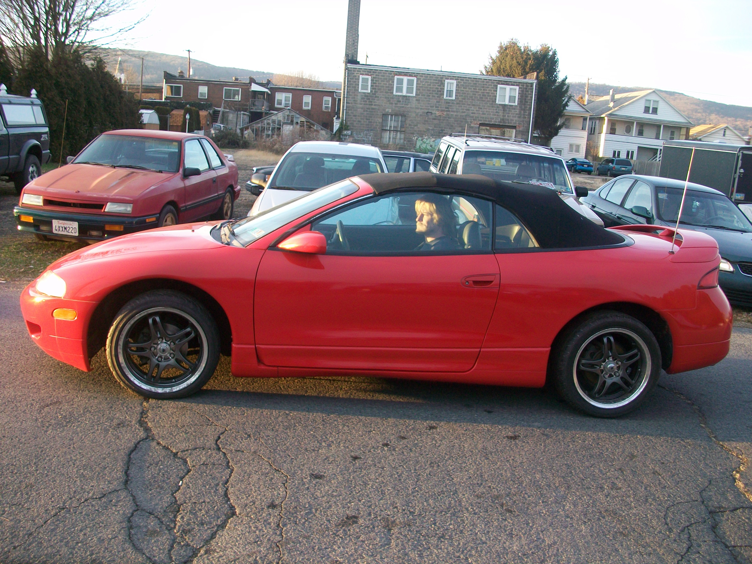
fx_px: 695
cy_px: 282
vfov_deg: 44.2
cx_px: 376
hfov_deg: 56.8
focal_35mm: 32
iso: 64
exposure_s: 1/80
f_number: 2.8
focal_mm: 5.7
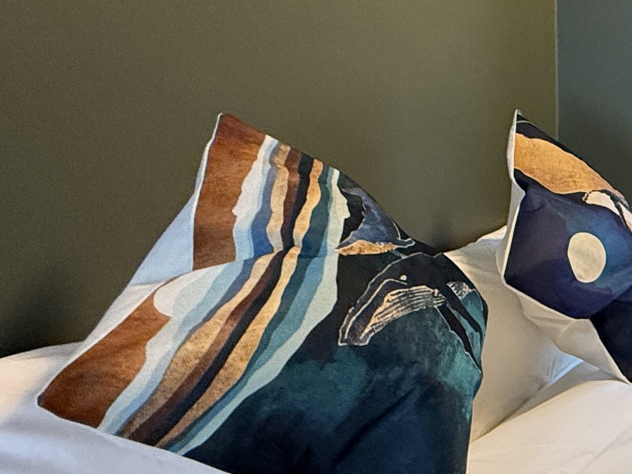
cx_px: 972
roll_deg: -0.3
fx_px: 840
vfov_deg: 31.0
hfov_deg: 27.1
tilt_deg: -0.7
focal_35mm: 46
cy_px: 123
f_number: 2.2
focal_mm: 2.22
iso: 400
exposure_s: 1/75
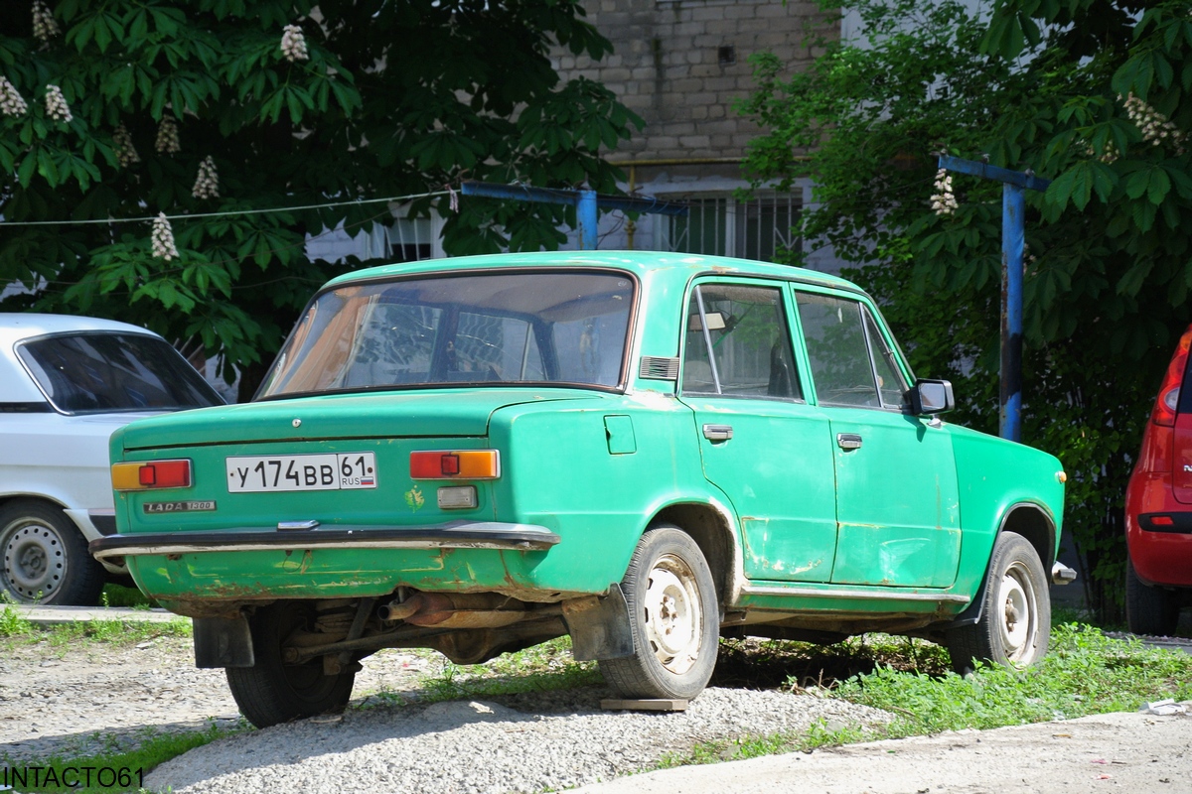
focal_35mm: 154
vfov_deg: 8.9
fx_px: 5099
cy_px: 397
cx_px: 596
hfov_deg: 13.3
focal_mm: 57.2
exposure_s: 1/320
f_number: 4.2
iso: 100
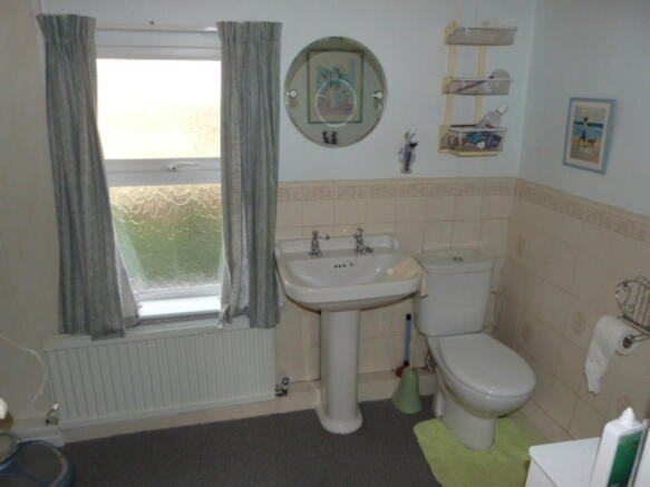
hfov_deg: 69.4
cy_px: 244
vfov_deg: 54.9
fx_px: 469
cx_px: 325
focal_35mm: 25
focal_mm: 4.5
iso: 100
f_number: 2.8
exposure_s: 1/60
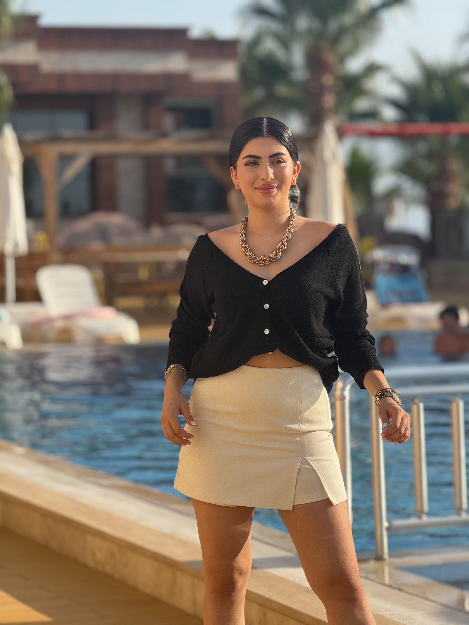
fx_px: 2168
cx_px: 234
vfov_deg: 16.4
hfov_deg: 12.3
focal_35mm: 120
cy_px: 312
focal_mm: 15.66
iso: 50
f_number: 2.8
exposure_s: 1/951
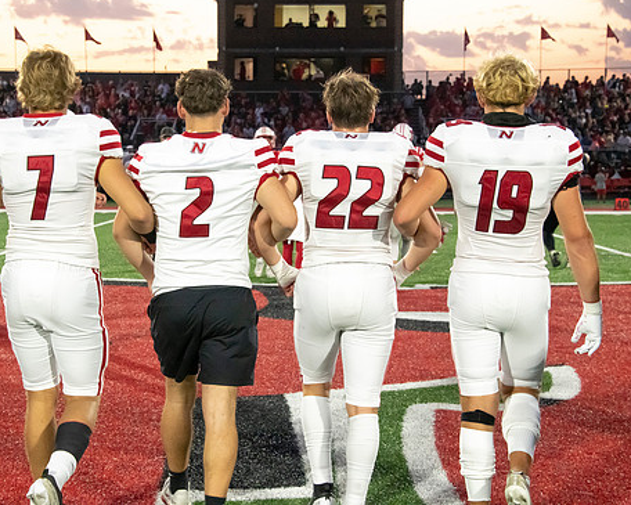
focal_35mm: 74
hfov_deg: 25.7
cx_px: 263
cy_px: 239
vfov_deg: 20.7
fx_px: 1382
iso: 10000
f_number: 7.1
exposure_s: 1/320
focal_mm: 62
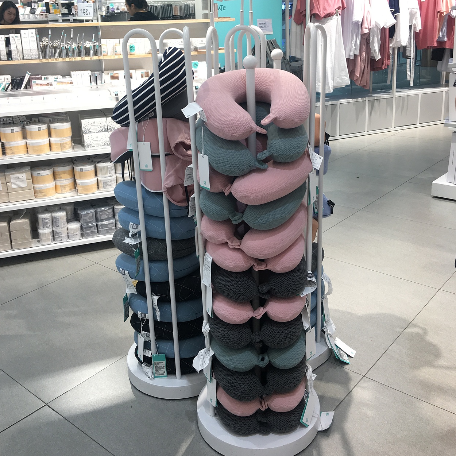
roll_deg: +2.0
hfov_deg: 47.2
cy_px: 161
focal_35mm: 35
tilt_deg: -12.8
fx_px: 522
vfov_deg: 46.6
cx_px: 228
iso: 25
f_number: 2.2
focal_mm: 4.15
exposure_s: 1/50
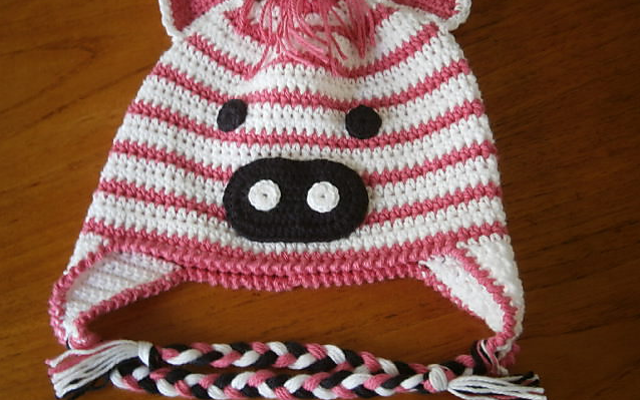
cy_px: 163
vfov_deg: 25.8
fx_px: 872
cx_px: 320
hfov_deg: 40.3
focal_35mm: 50
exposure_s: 1/8
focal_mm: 8.3
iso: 125
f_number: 3.4
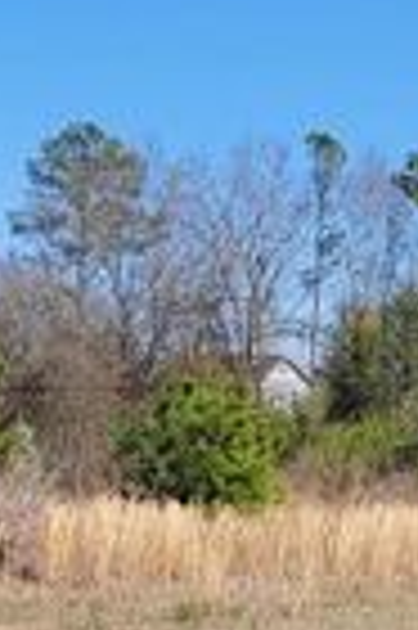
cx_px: 512
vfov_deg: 15.9
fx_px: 2252
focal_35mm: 129
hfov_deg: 10.4
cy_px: 421
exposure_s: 1/2551
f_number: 1.8
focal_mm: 5.4
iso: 40
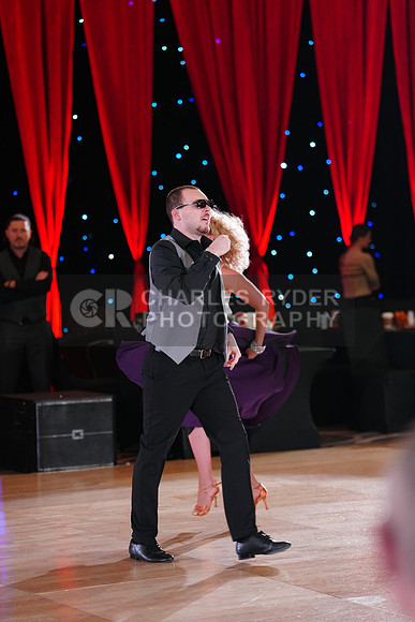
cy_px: 311
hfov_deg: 10.6
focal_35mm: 129
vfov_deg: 15.9
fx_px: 2229
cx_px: 208
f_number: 2.8
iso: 2500
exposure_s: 1/400
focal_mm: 129
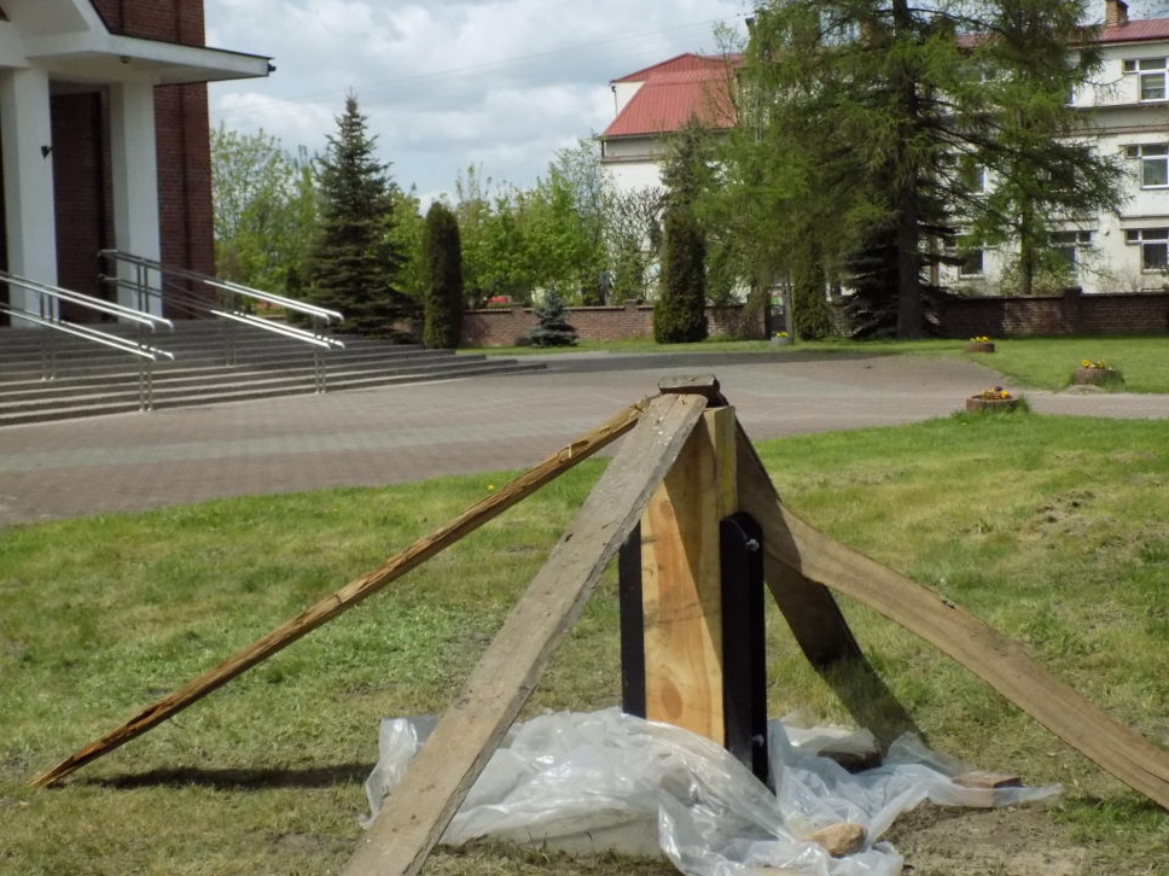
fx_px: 1857
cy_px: 446
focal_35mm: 55
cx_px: 601
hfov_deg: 34.9
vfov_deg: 26.6
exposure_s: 1/400
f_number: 12.5
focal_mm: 9.3
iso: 400
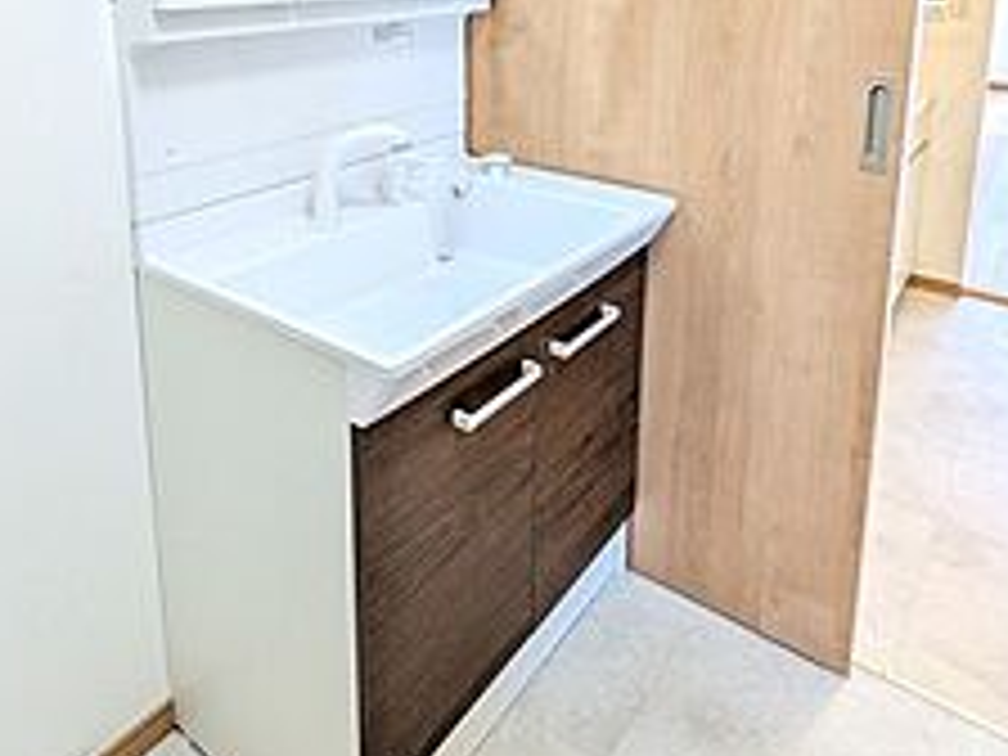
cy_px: 99
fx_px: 815
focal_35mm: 28
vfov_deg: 45.8
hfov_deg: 63.3
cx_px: 454
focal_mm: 1.83
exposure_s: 1/100
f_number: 2.2
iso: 68
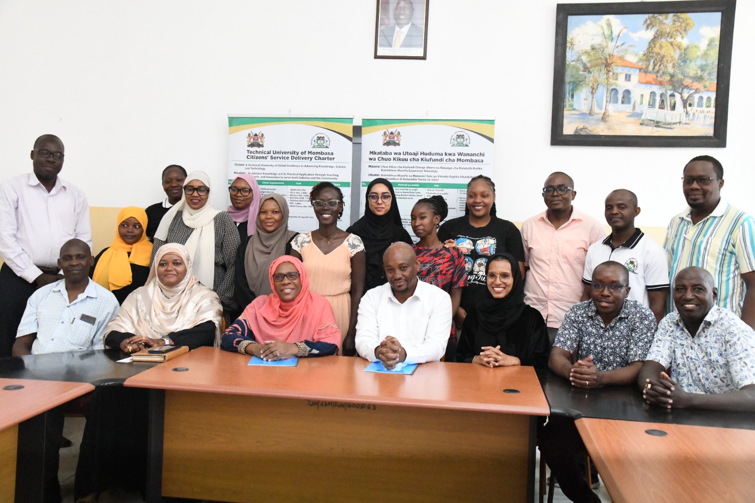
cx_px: 378
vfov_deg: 38.9
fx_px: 713
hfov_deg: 55.8
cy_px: 252
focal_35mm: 34
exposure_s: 1/400
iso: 20000
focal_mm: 34
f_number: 6.3
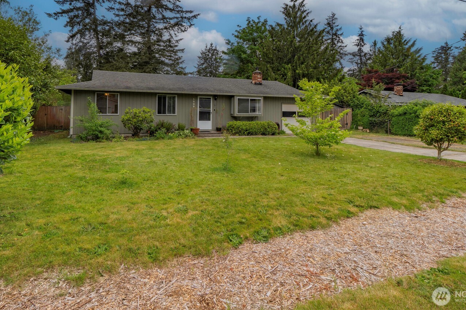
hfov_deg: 83.8
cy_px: 104
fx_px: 259
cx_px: 211
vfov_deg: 60.5
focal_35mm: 20
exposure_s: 1/60
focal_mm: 10
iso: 160
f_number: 10
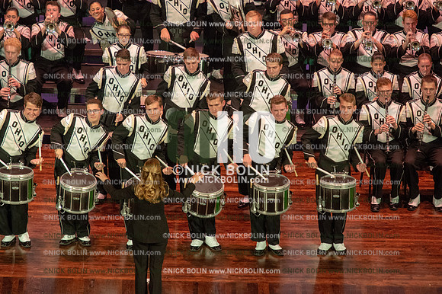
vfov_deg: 4.7
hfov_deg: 7.1
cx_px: 221
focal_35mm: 290
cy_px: 147
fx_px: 3558
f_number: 5.6
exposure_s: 1/250
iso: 8000
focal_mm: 290
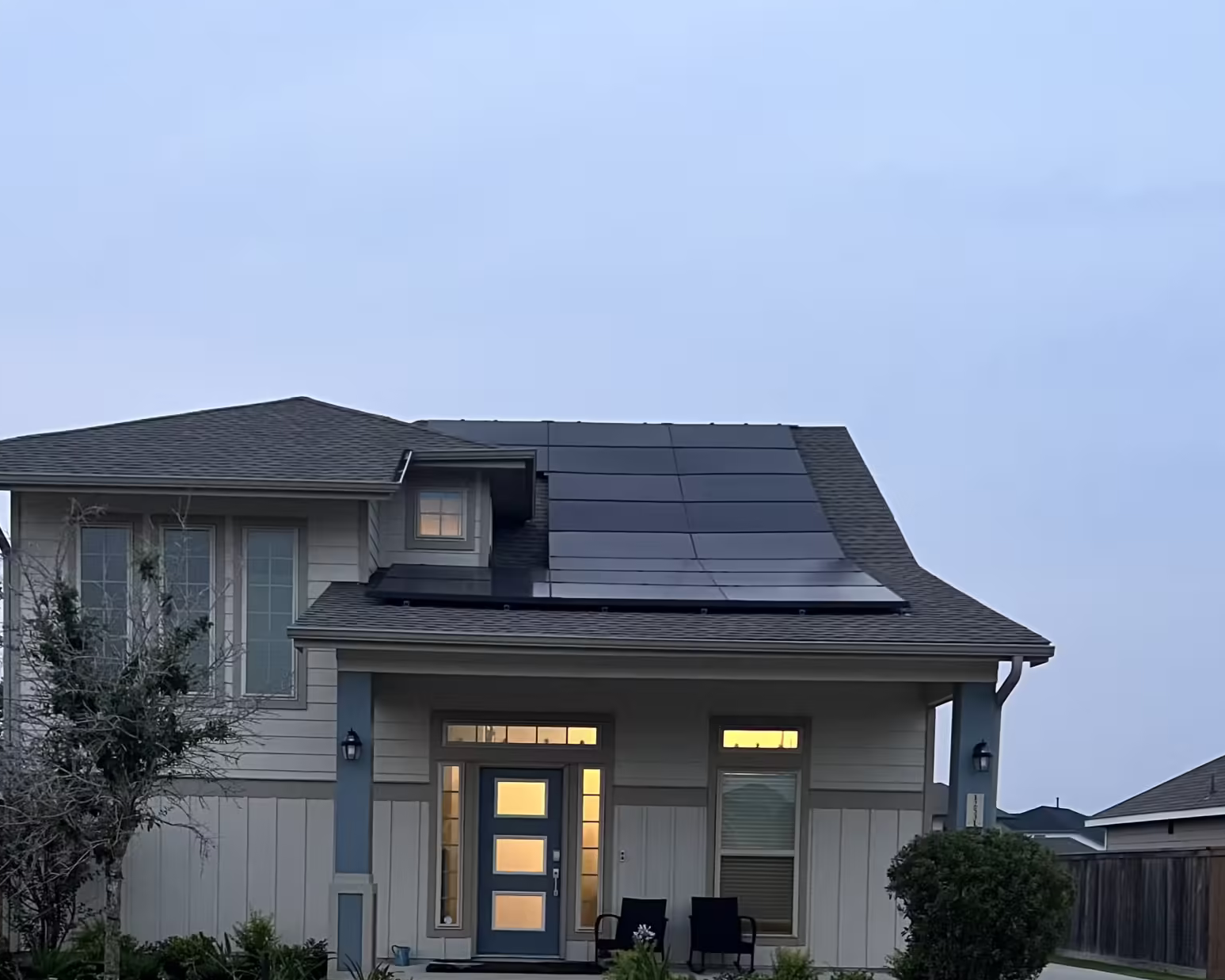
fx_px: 1522
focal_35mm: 42
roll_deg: -1.5
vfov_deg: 33.4
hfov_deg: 43.7
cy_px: 921
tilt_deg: -1.8
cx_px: 535
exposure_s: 1/40
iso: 640
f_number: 1.5
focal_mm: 5.7
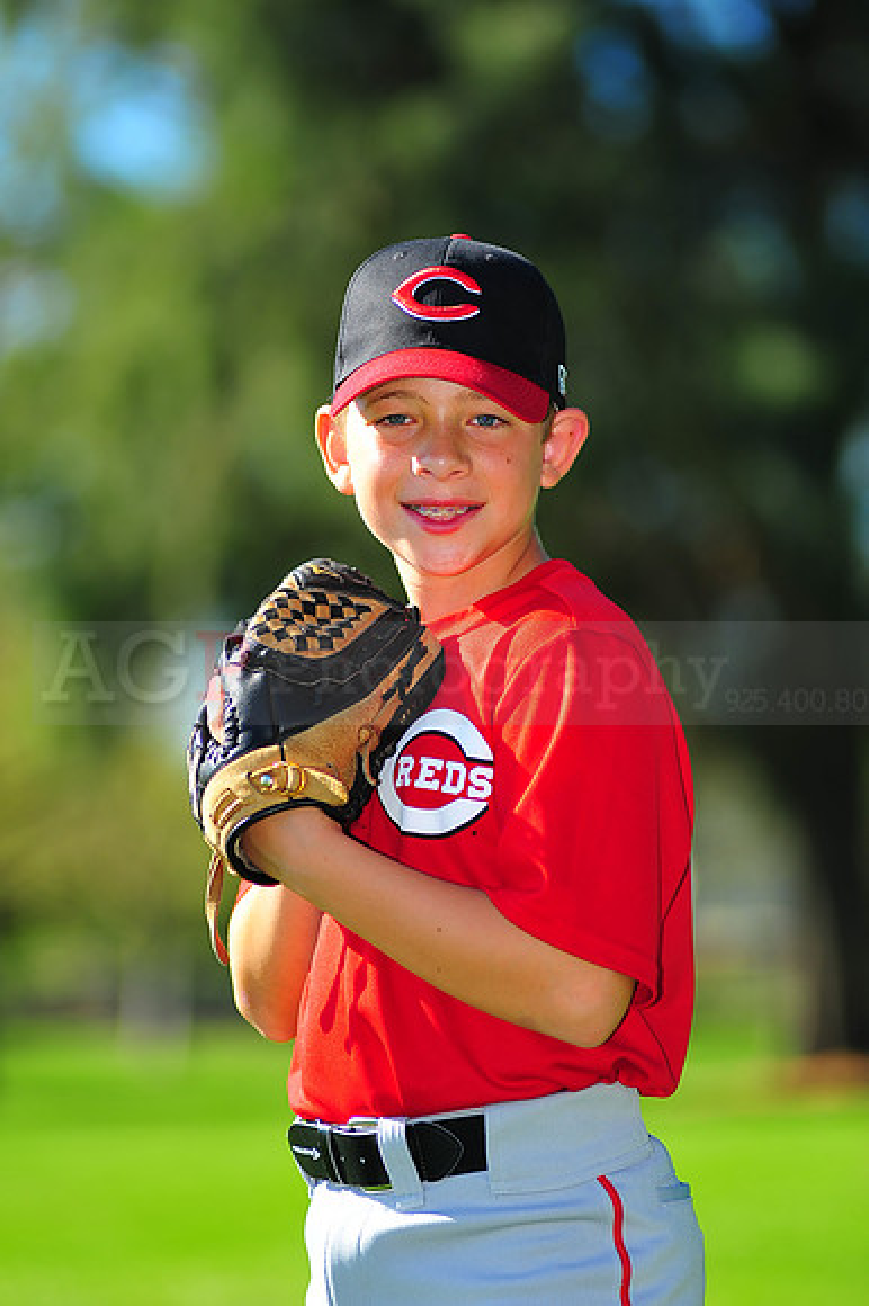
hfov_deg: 7.6
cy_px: 653
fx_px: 6525
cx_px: 434
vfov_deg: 11.4
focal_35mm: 180
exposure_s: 1/1000
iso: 200
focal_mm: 180
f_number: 3.5
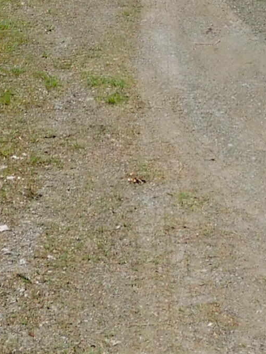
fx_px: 1270
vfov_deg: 14.6
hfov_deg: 11.7
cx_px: -58
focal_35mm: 124
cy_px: -202
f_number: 6.4
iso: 125
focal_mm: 4.9
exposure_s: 1/500
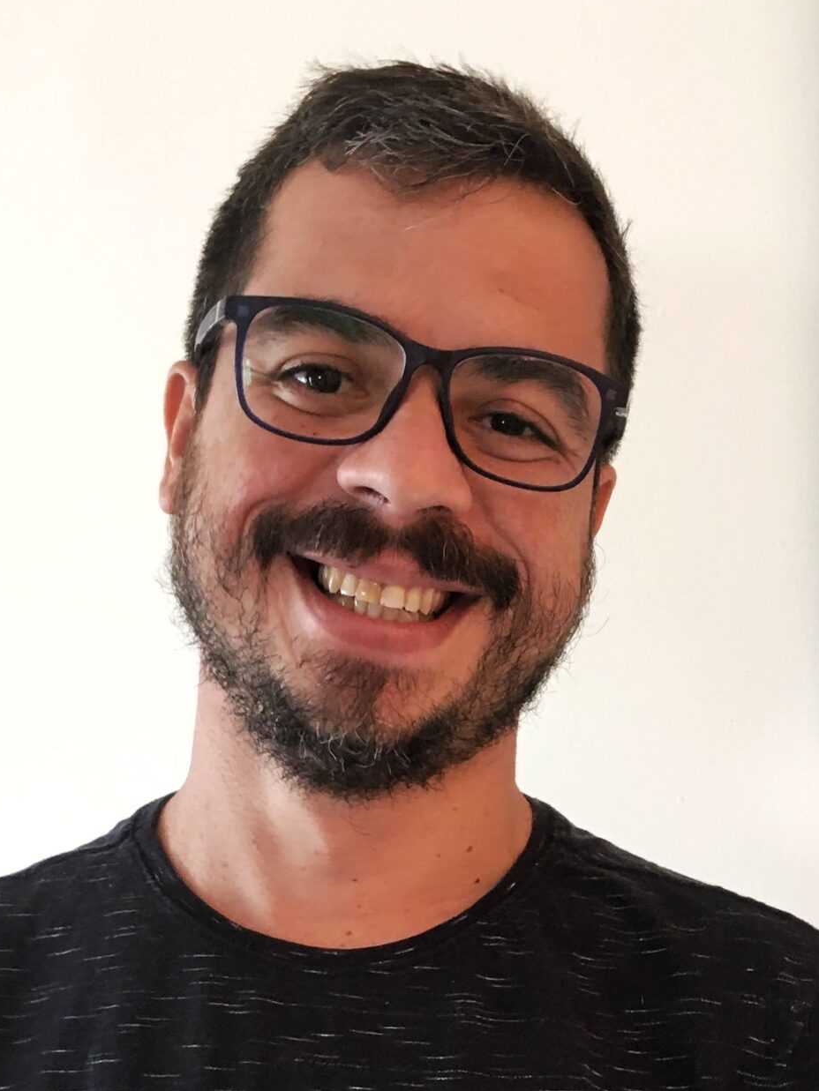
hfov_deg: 24.3
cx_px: 567
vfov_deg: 31.2
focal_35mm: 60
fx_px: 1892
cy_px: 895
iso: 100
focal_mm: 4.15
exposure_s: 1/30
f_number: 2.2
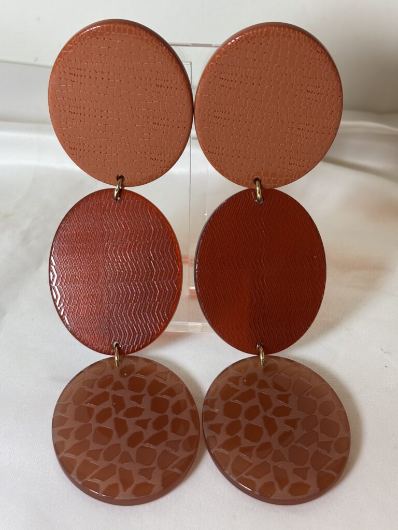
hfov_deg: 28.0
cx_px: 199
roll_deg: -1.6
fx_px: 797
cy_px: 265
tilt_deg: -38.2
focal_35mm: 52
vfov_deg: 36.8
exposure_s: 1/100
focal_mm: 5.96
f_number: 1.6
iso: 50
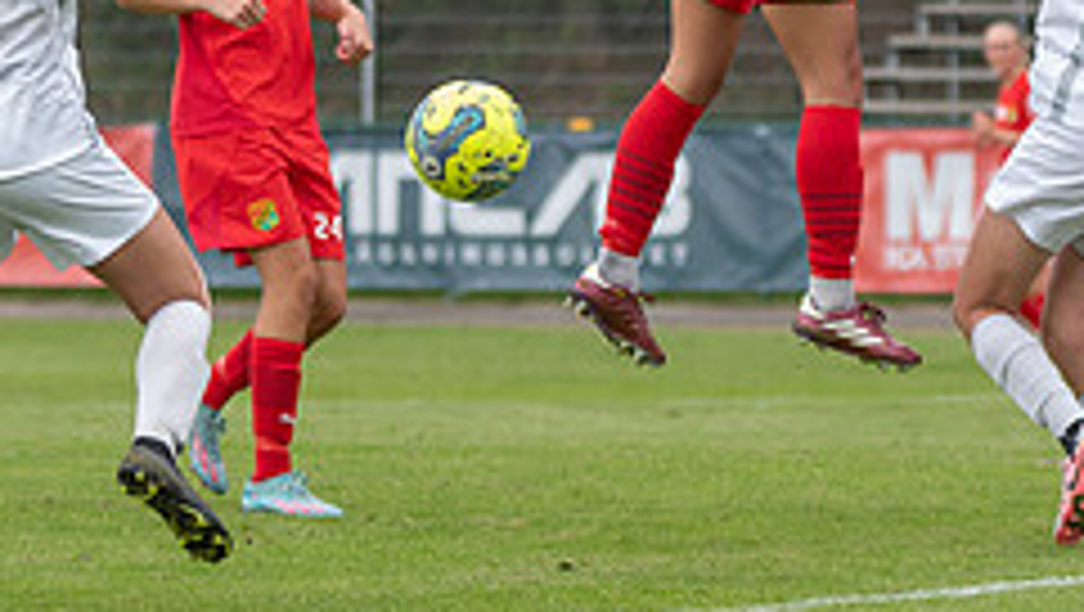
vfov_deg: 3.1
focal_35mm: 397
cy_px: -52
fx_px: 11420
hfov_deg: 5.4
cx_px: 909
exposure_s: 1/1250
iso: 400
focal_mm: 105
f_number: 3.2
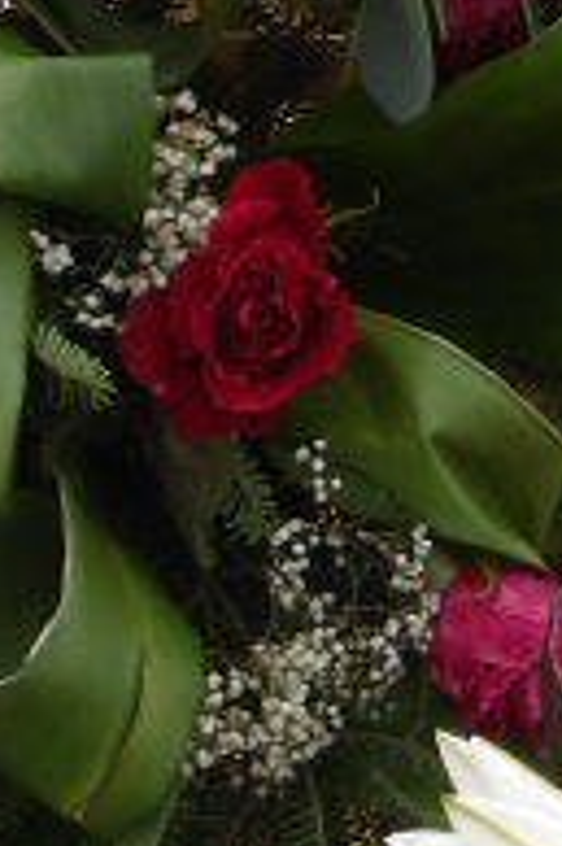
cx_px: 1028
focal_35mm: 371
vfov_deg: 5.5
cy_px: -74
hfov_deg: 3.7
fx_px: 8702
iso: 100
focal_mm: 19.6
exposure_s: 1/104
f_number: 6.6
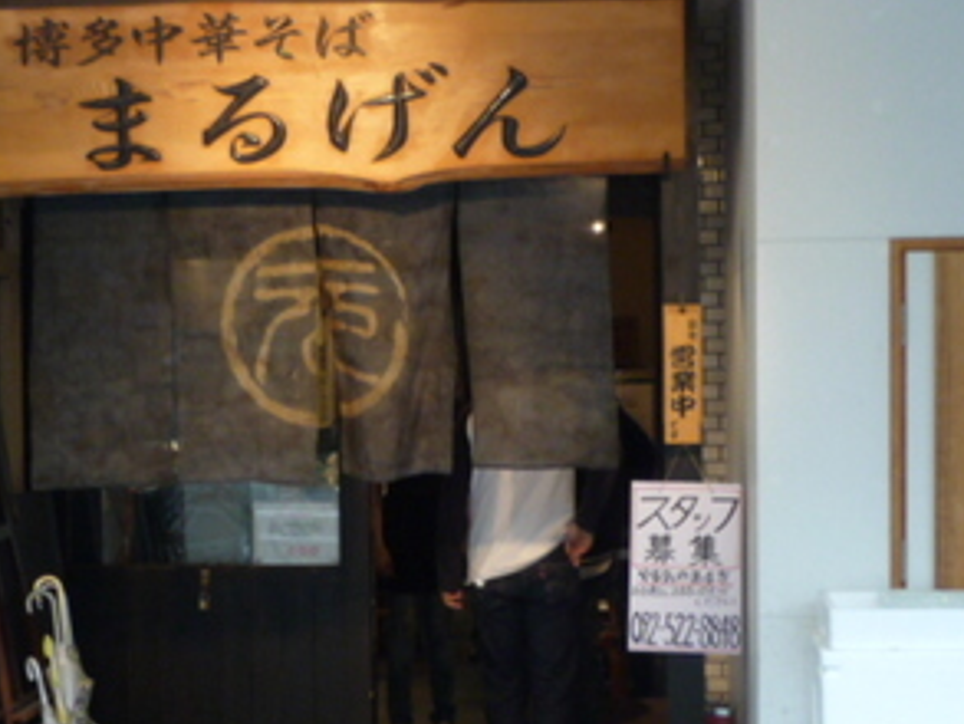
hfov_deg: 25.1
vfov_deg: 19.1
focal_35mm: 77
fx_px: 2145
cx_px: 276
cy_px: 385
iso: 125
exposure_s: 1/30
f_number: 2.9
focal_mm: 4.7
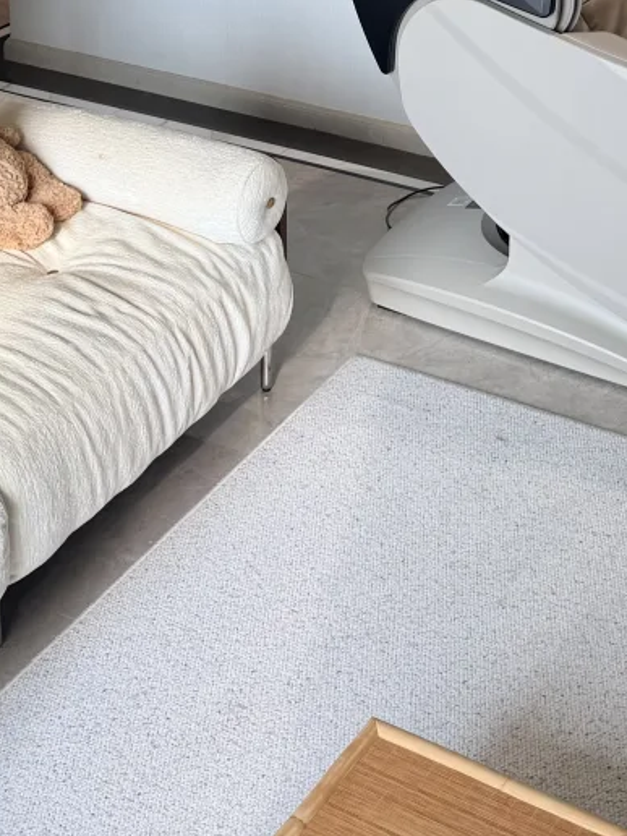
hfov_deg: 21.8
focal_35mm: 67
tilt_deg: -15.0
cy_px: -130
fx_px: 1618
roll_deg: -1.0
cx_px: 439
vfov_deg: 26.2
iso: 64
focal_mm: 6.76
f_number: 1.78
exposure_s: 1/200
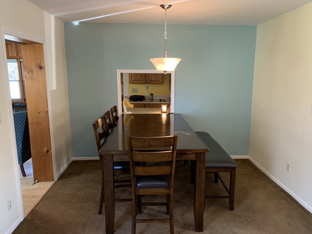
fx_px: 243
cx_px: 161
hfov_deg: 65.3
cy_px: 117
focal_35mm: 27
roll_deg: +0.4
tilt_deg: -7.8
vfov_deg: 51.3
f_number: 1.8
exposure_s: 1/60
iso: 320
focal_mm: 4.25
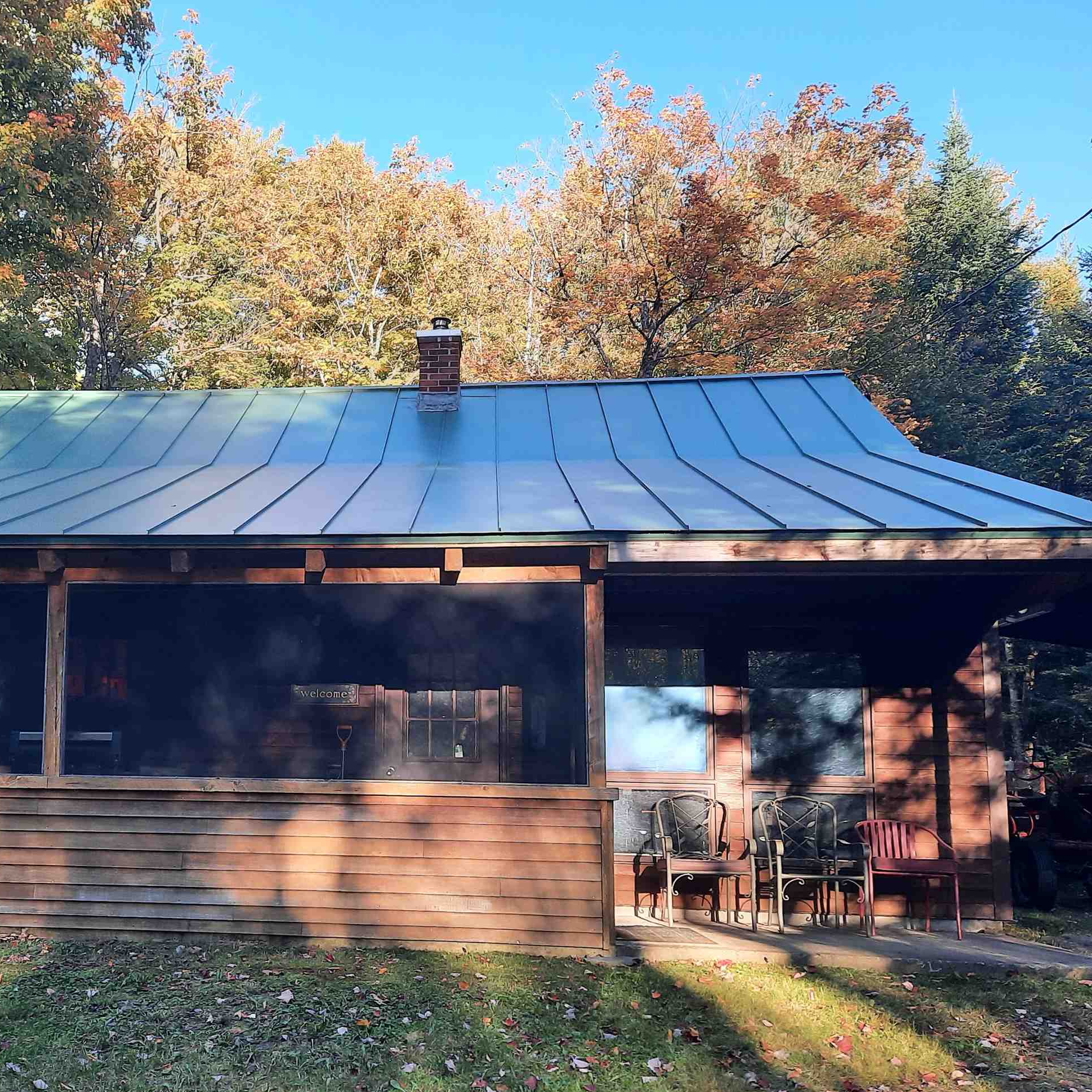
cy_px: 630
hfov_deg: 46.1
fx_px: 1249
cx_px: 317
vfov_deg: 47.1
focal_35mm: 35
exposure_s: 1/120
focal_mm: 4.6
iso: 50
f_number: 2
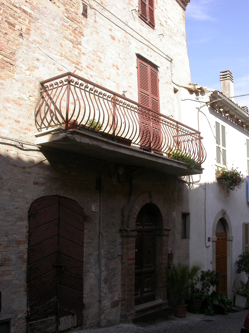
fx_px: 364
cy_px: 166
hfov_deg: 37.7
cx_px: 124
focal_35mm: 38
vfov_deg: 49.0
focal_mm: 7.85
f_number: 6
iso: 100
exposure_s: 1/248
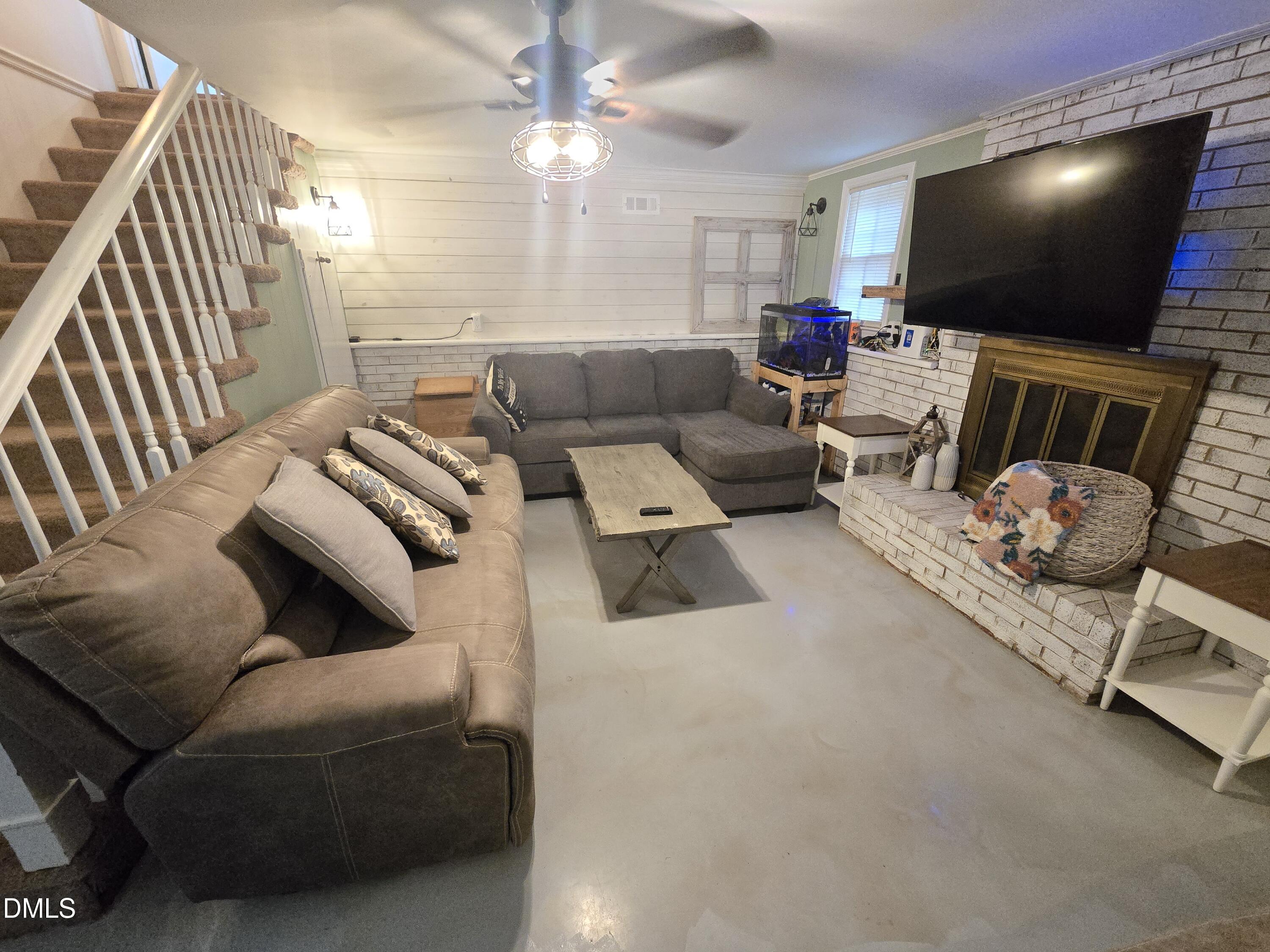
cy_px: 476
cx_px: 635
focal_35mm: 13
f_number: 2.2
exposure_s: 1/60
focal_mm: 2.2
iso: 1250
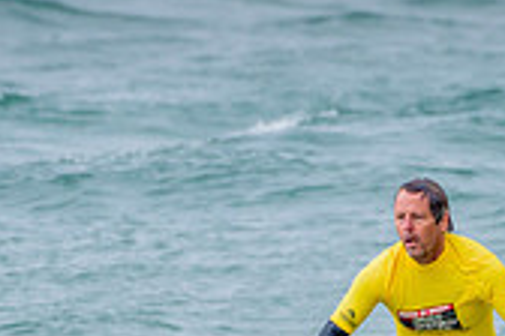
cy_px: 440
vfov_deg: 0.7
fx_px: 29610
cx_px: 555
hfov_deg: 1.0
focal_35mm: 2111
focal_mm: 500
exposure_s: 1/2000
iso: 1100
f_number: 5.6
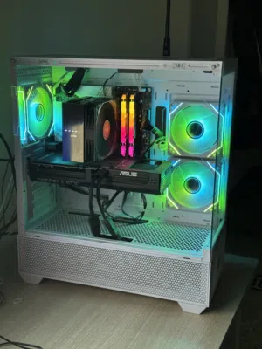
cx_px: 131
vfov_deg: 39.7
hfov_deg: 30.3
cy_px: 174
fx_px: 484
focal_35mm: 48
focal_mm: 6.76
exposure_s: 1/30
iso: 640
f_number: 1.78
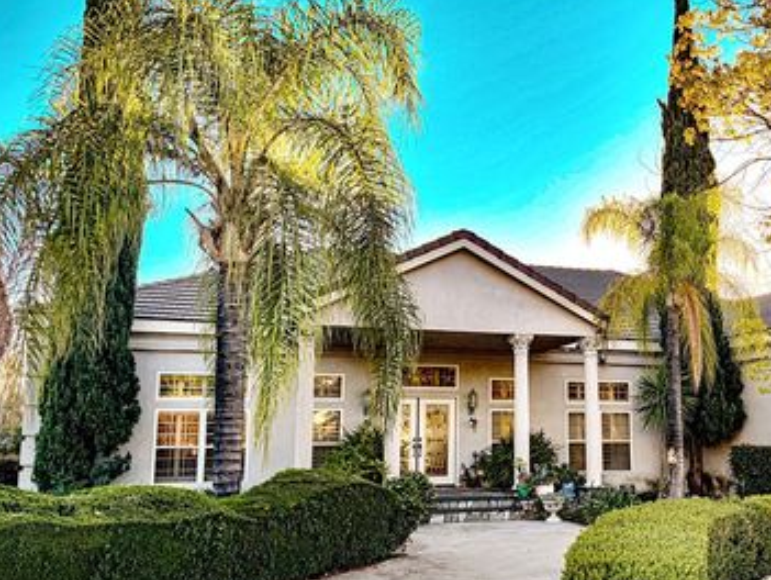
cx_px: 532
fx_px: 825
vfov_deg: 38.7
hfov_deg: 49.0
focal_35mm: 37
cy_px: 317
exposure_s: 1/1196
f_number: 1.6
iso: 50
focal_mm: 5.96
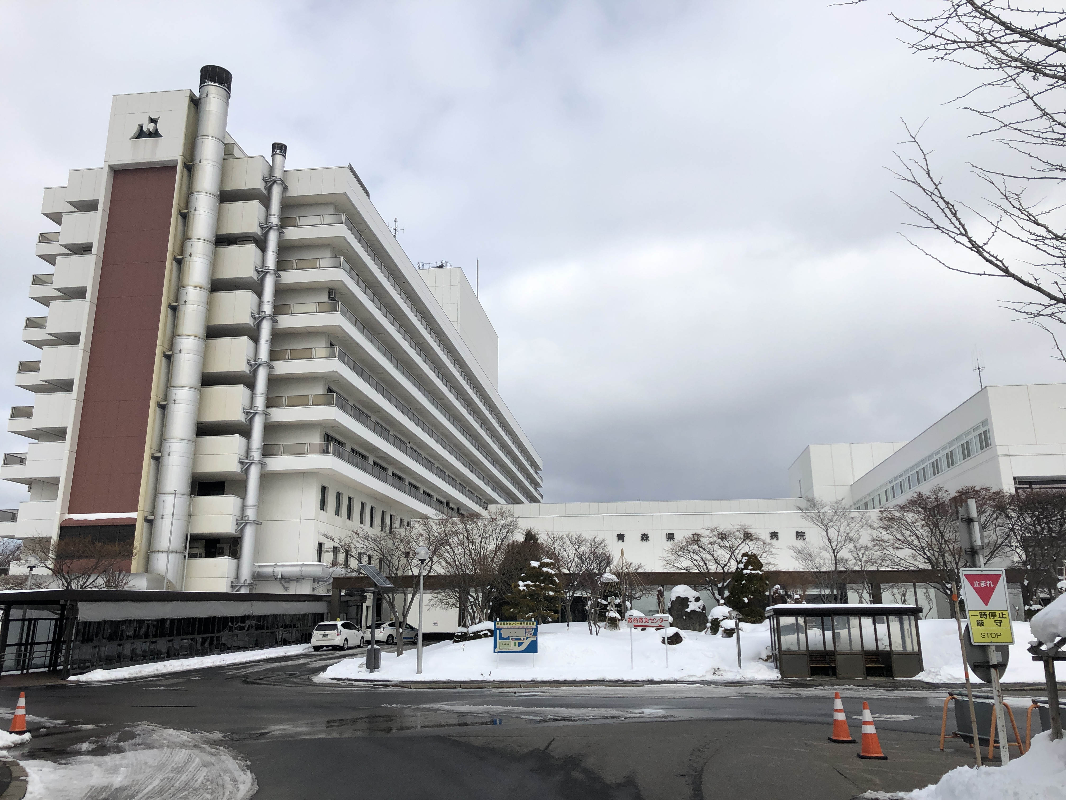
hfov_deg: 63.4
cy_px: 400
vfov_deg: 49.7
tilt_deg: +15.4
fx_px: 862
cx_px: 533
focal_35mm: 28
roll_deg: -0.6
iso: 20
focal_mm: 3.99
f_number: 1.8
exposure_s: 1/3040
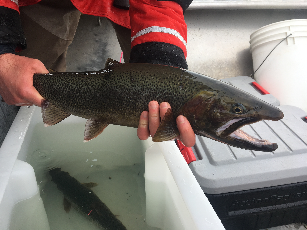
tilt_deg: -29.7
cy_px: 115
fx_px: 257
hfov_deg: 61.7
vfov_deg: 48.2
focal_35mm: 29
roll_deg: -2.4
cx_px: 154
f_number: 2.2
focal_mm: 4.15
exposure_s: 1/363
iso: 25
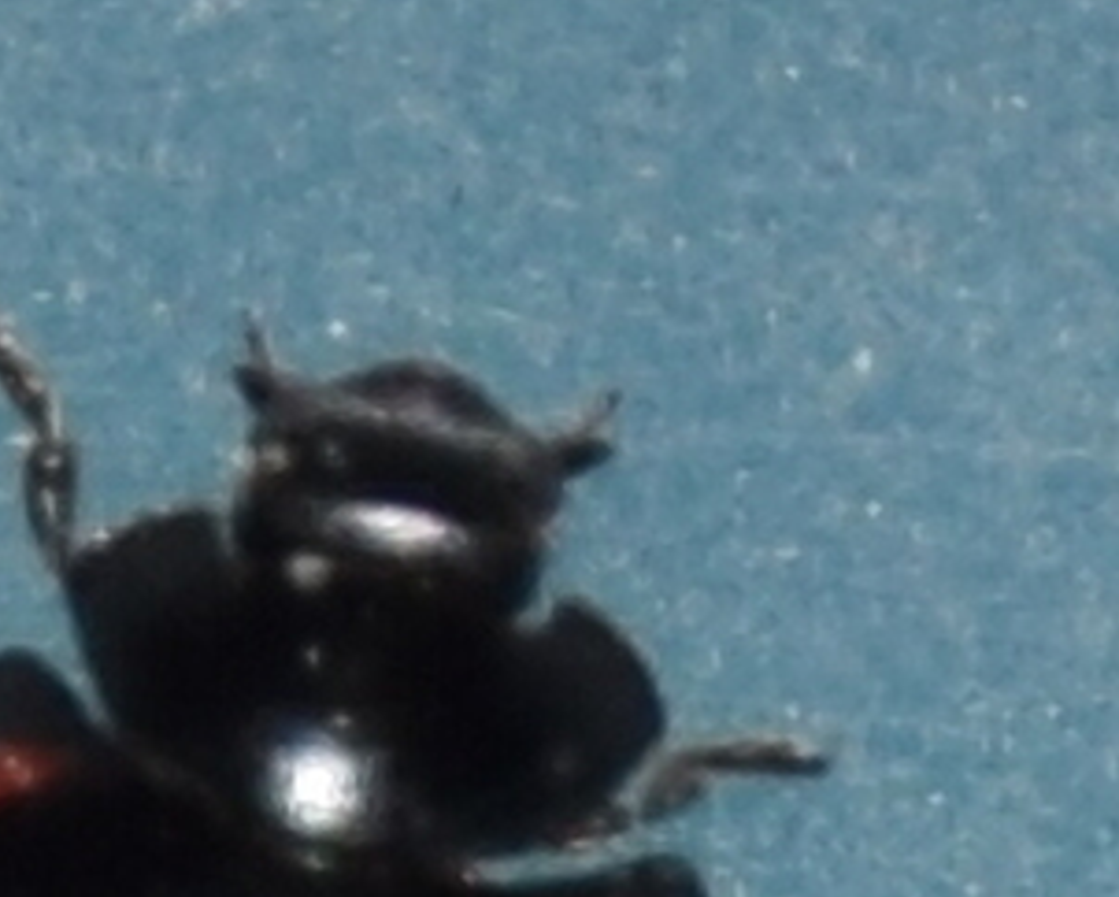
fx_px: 18160
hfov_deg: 3.5
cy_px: 930
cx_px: 345
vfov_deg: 2.8
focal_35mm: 548
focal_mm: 122
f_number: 13
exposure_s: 1/160
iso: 100
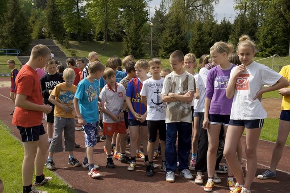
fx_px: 422
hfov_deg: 37.9
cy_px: 96
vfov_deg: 25.7
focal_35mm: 52
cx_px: 145
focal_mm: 35
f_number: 10
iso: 100
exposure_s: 1/250
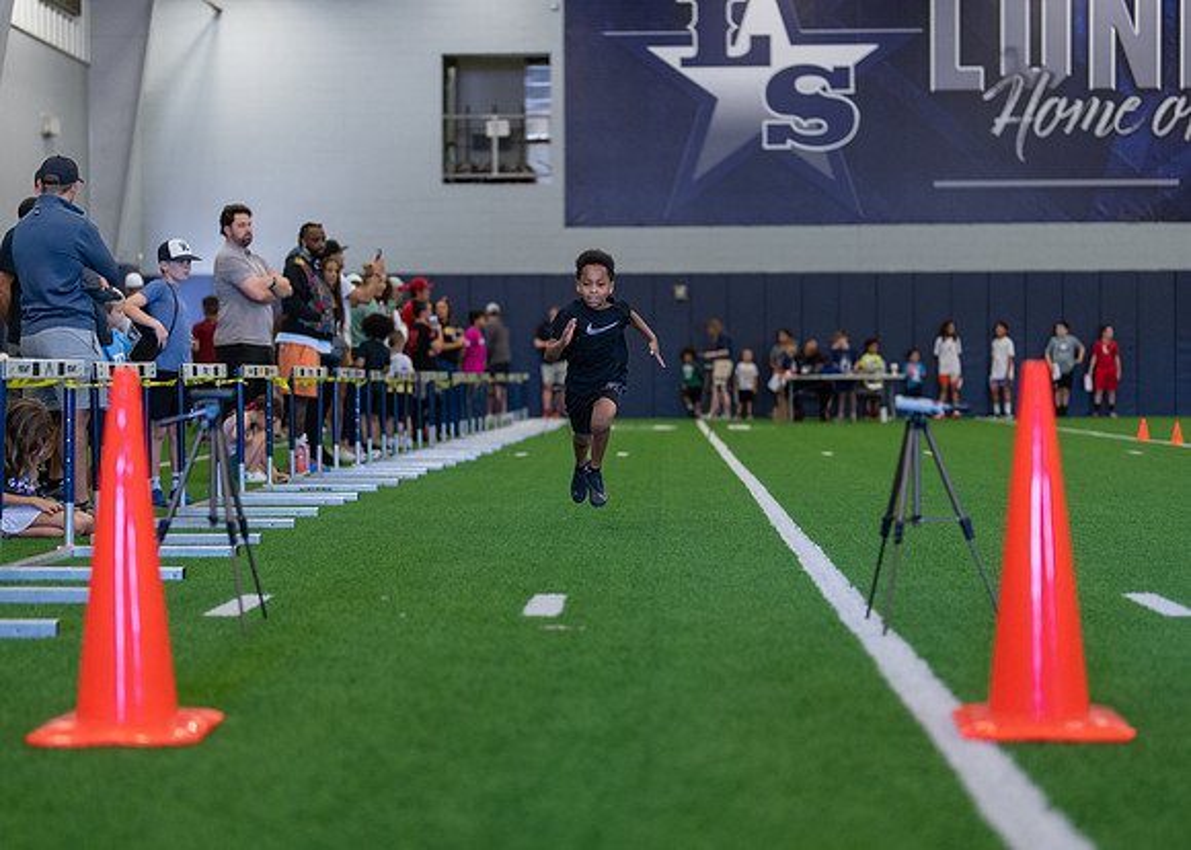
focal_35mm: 64
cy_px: 409
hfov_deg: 30.8
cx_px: 603
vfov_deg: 22.2
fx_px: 2165
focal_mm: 50
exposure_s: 1/1000
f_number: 1.2
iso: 1250
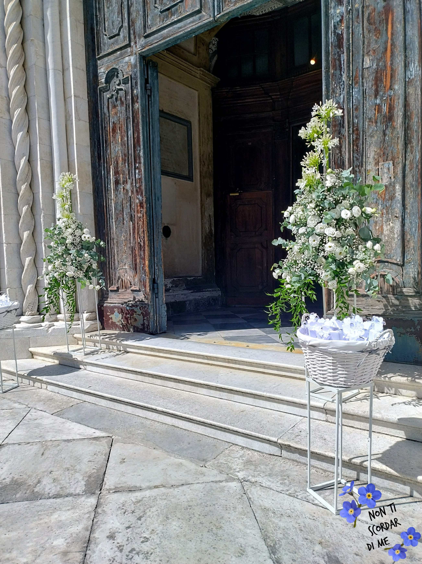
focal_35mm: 25
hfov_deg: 54.8
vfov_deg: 69.4
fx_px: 407
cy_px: 282
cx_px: 211
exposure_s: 1/823
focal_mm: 4.71
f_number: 1.7
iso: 100
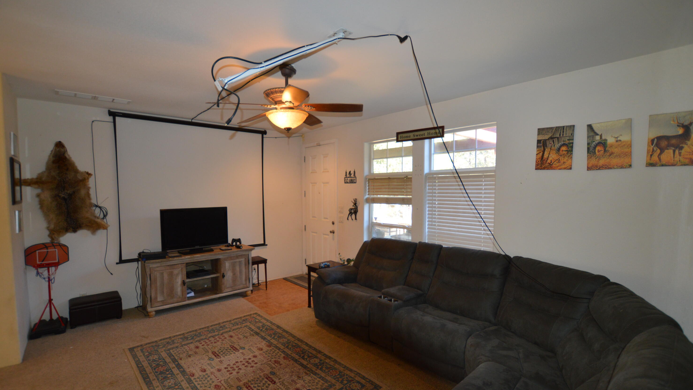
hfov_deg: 99.4
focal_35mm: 16
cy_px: 211
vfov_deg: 67.0
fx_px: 294
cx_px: 341
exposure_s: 1/60
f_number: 3.5
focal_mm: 10
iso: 450
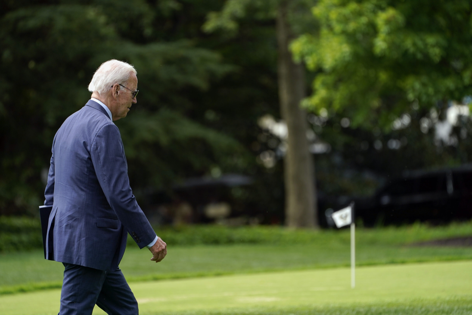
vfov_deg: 4.2
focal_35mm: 324
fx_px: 4248
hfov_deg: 6.4
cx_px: 236
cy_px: 158
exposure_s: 1/1250
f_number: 5.6
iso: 400
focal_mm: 324
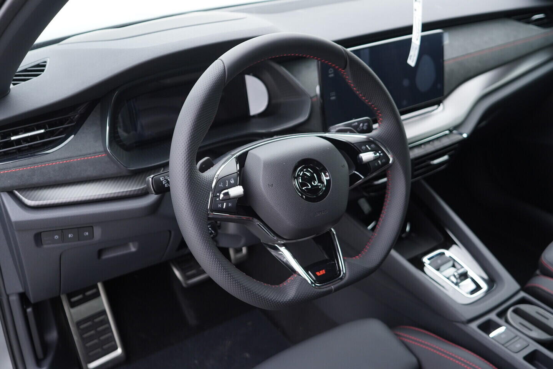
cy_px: 184
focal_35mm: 36
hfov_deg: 53.1
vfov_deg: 36.9
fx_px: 553
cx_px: 276
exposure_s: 1/40
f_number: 2.8
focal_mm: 24
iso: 250
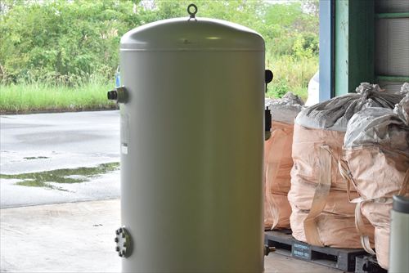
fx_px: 938
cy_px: 136
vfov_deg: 16.6
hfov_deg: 24.6
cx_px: 204
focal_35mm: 82
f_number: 6.3
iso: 1250
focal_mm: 55
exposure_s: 1/320
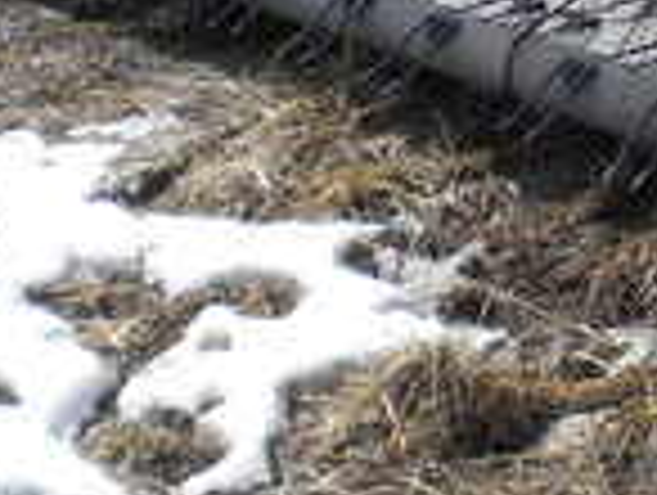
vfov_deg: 11.2
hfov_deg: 14.2
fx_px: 2471
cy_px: -135
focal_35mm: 130
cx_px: 981
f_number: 4.6
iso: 80
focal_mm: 6.3
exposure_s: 1/651
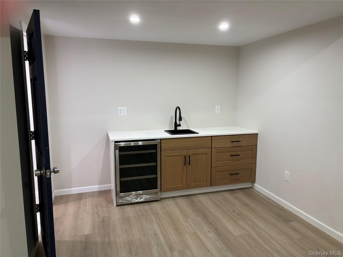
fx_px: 258
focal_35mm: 26
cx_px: 172
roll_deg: +0.2
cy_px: 128
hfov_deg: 67.3
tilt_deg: -7.6
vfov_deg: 53.1
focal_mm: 5.96
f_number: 1.6
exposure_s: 1/60
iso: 125
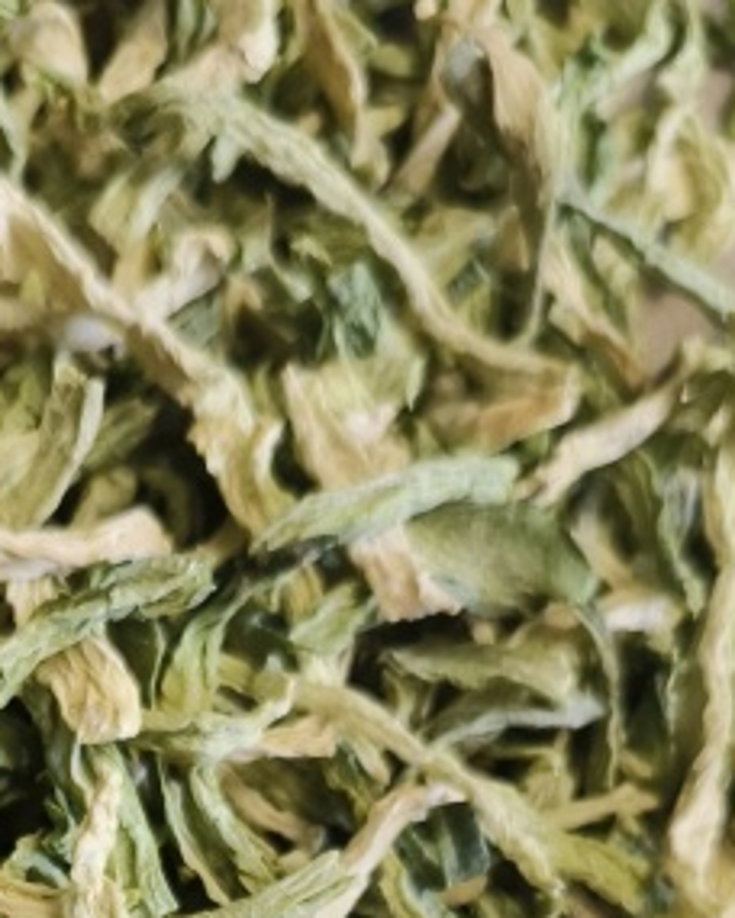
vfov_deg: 20.1
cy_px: 1306
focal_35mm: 84
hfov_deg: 17.7
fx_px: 2284
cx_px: -39
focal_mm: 5.5
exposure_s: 1/50
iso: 829
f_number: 1.75
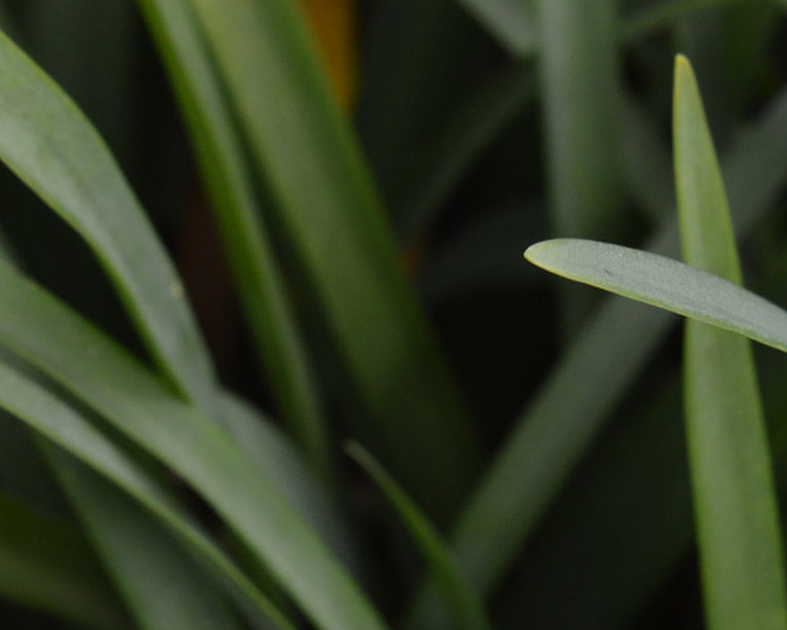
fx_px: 4567
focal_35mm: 196
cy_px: 589
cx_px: 378
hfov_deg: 9.8
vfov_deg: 7.9
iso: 400
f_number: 8
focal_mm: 52
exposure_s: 1/80
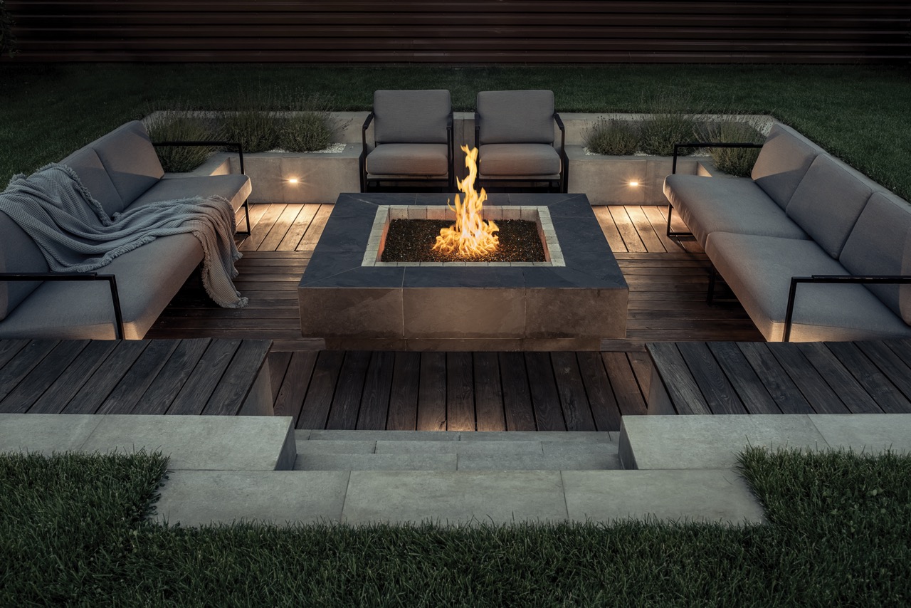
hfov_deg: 54.4
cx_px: 456
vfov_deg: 37.9
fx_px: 886
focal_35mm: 35
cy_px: 304
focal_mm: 35
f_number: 6.3
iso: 320
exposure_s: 1/5
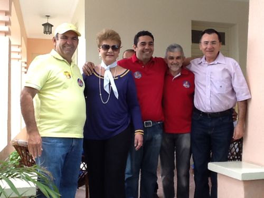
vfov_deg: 31.5
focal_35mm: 46
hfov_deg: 41.2
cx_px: 132
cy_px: 99
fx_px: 351
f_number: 2.4
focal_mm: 2.03
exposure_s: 1/120
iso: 50
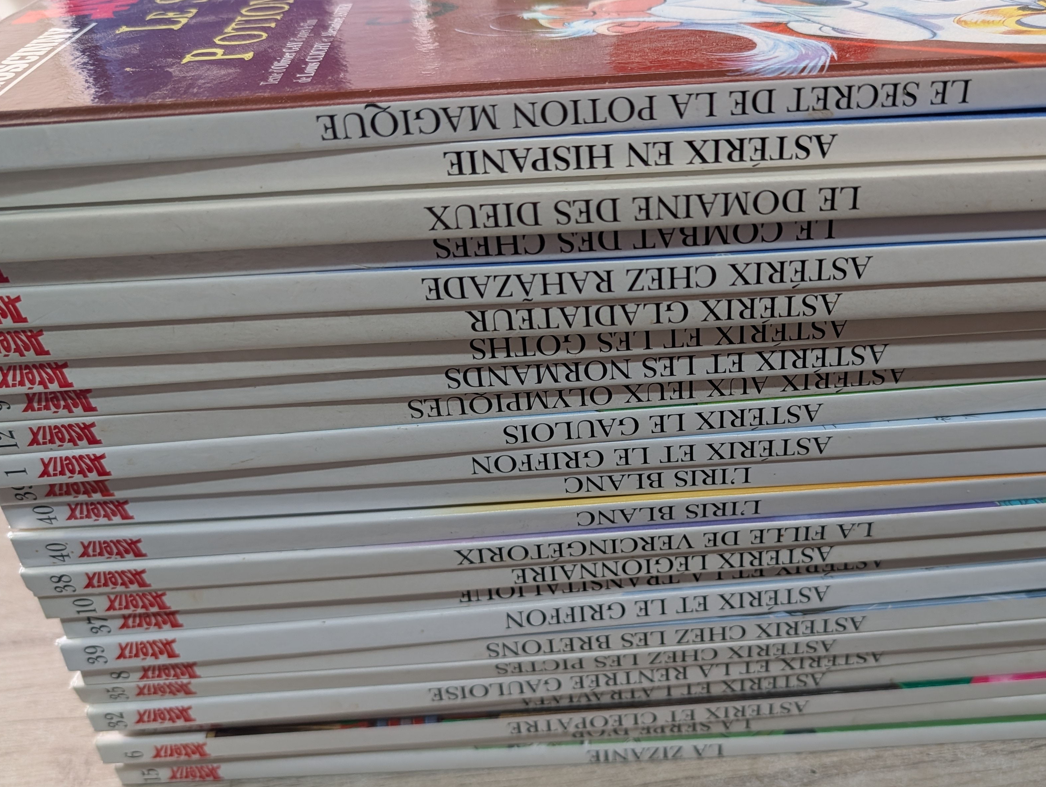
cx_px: 639
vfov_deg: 45.5
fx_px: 938
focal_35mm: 31
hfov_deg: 57.7
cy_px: 408
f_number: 1.68
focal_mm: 6.9
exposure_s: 1/100
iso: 118
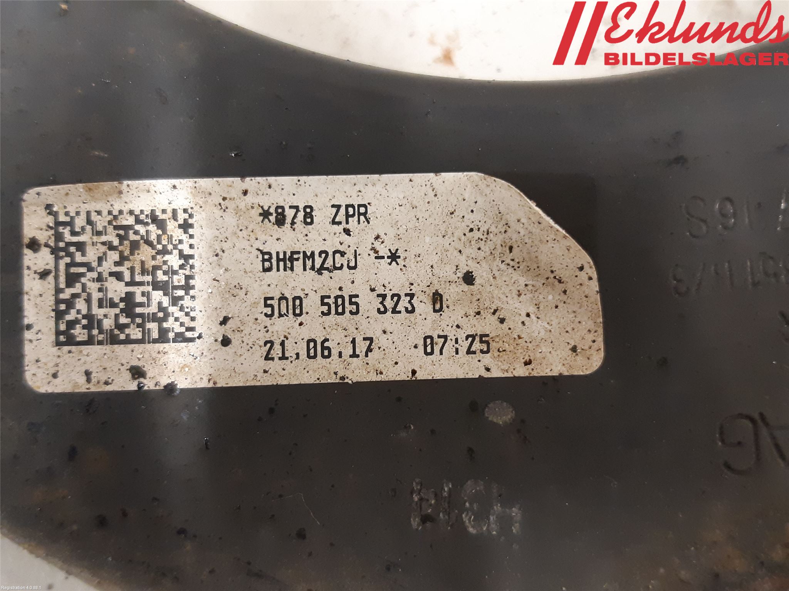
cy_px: 296
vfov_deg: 53.1
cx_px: 394
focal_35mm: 26
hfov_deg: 67.3
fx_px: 593
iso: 320
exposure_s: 1/25
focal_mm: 3.93
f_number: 1.7
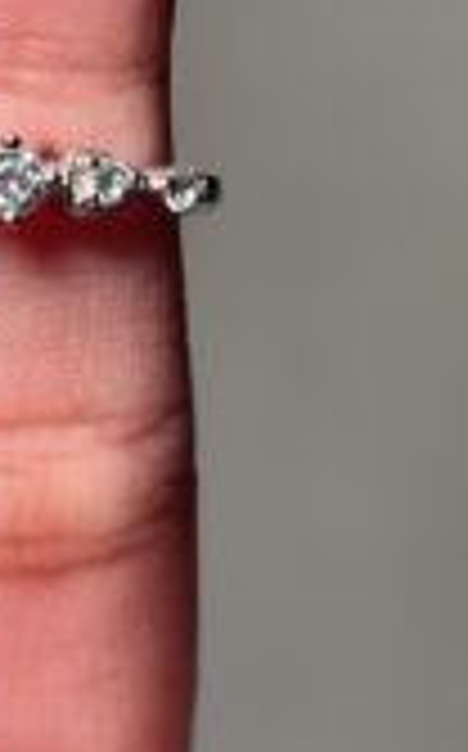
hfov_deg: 9.9
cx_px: 36
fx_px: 2701
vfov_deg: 15.5
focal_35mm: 132
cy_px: -18
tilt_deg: -66.1
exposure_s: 1/74
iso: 50
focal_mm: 5.96
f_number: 1.6
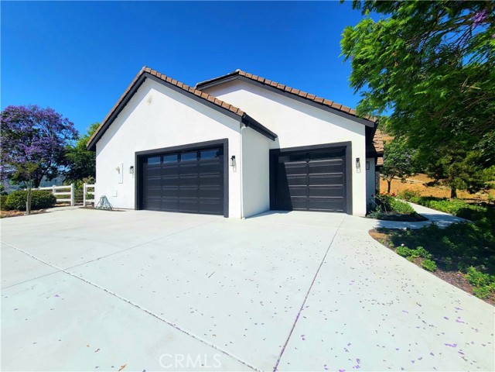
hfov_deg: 106.2
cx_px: 248
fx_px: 186
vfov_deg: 89.9
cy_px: 186
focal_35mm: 13
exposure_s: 1/3333
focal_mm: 2.2
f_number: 2.2
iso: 50
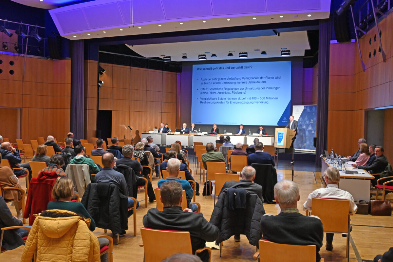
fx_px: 409
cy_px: 131
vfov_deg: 35.5
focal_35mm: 38
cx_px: 196
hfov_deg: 51.3
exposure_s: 1/125
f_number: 4.2
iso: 1400
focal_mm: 25
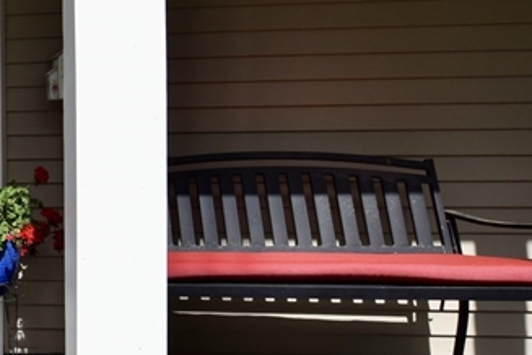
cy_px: 154
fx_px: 695
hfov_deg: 30.0
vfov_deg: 28.6
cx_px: -211
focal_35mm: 47
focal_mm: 10
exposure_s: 1/500
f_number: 11
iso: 200
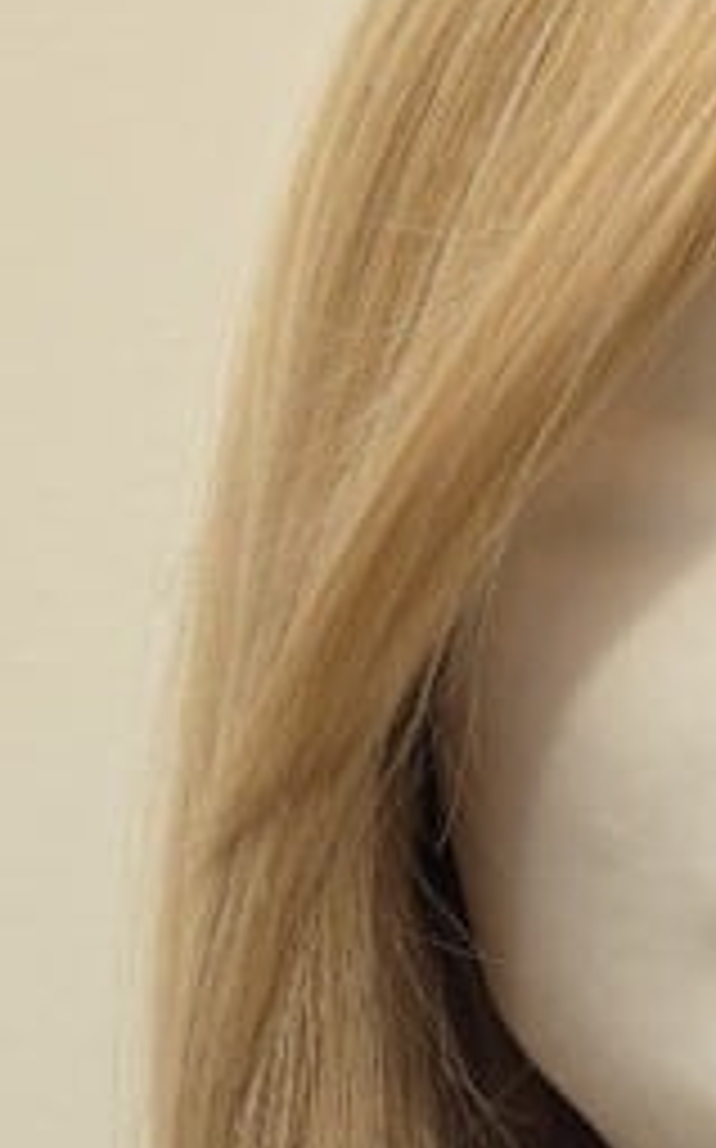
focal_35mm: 98
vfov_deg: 18.2
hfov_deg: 12.8
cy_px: 1850
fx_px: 3065
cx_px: 973
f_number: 1.7
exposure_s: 1/100
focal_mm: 6.3
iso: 125
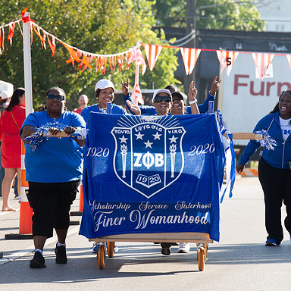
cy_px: 145
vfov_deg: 5.5
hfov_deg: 5.5
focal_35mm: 318
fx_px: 3024
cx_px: 145
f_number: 7.1
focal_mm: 200
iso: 200
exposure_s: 1/250
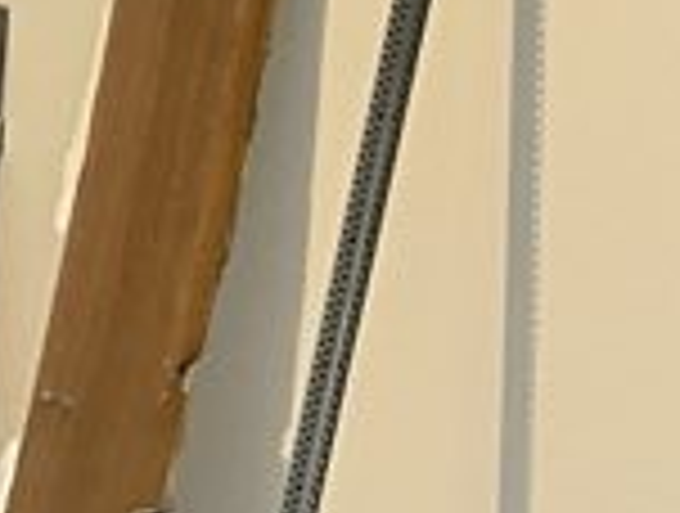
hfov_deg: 8.1
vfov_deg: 7.0
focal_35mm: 206
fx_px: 4056
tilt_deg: -5.2
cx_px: -1428
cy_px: 972
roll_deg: -1.9
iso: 160
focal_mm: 5.7
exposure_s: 1/50
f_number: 1.5
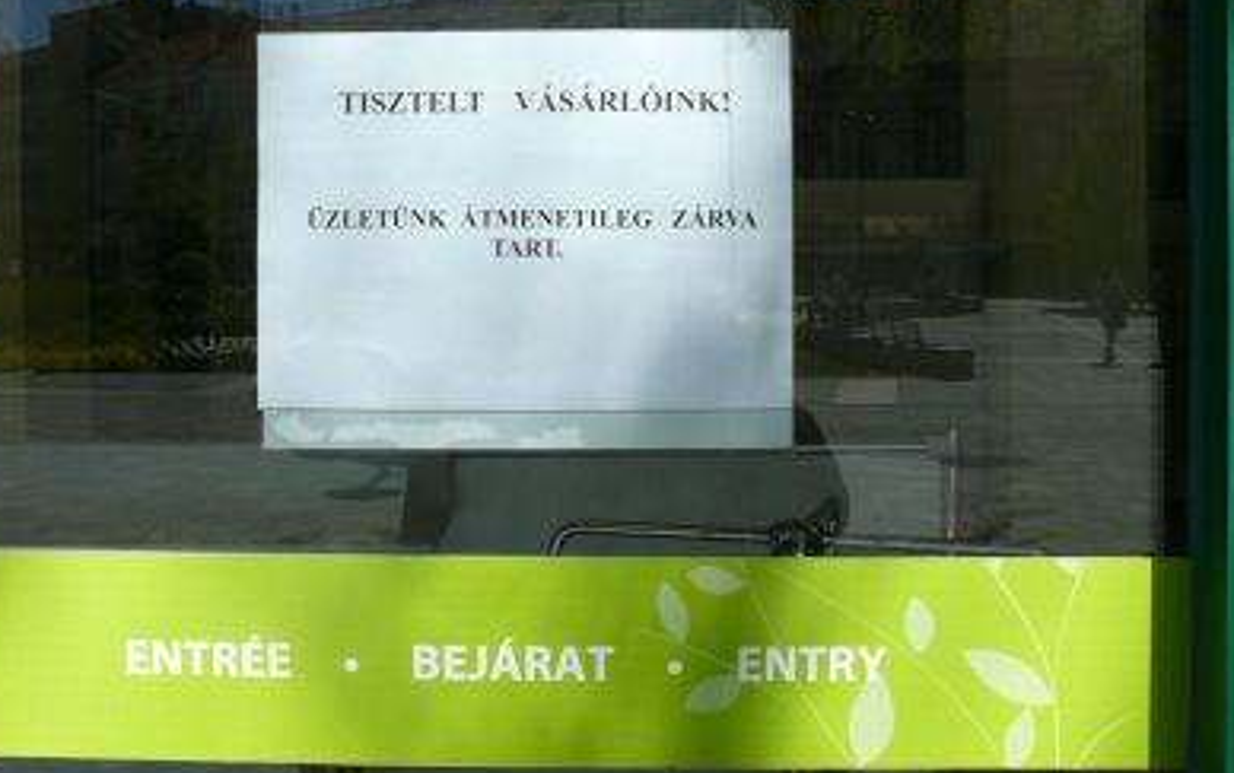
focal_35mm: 43
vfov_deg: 29.8
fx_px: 1447
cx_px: 566
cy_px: 293
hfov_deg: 46.1
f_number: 6.3
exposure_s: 1/400
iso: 100
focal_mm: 7.4
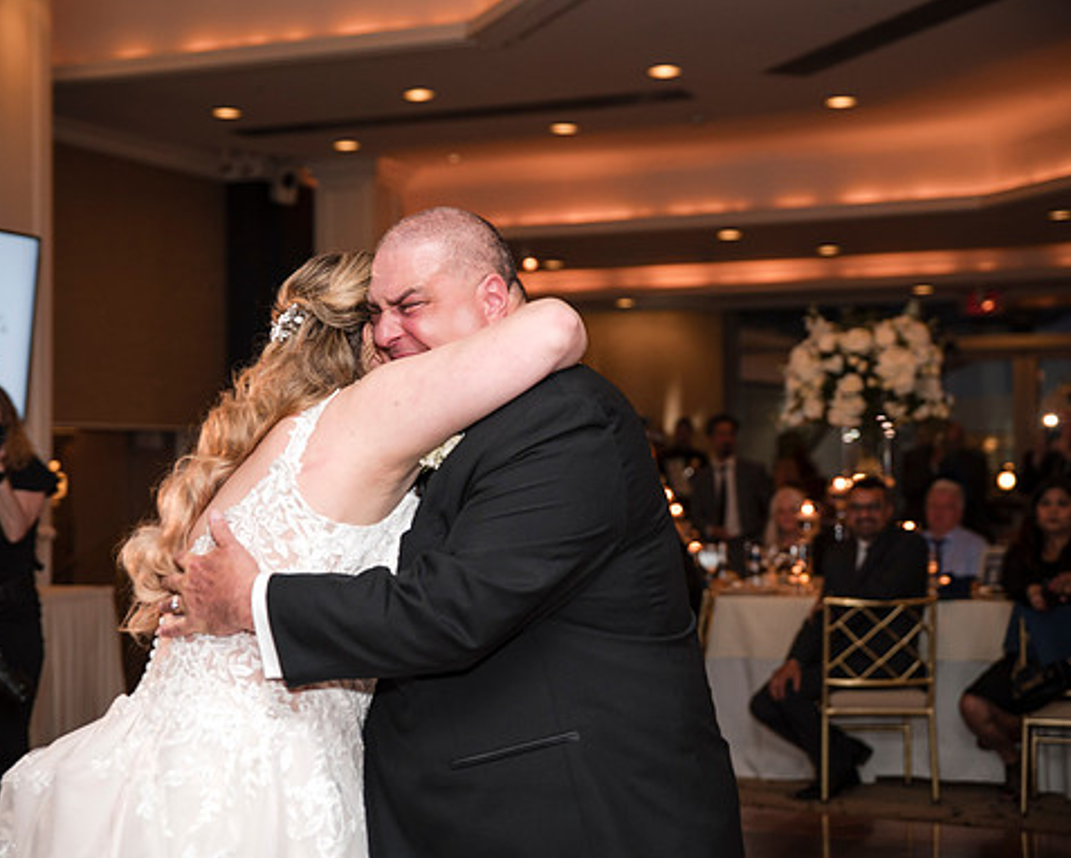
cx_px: 474
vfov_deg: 24.2
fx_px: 1998
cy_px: 429
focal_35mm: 63
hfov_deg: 30.0
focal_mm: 55
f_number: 2.8
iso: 800
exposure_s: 1/60
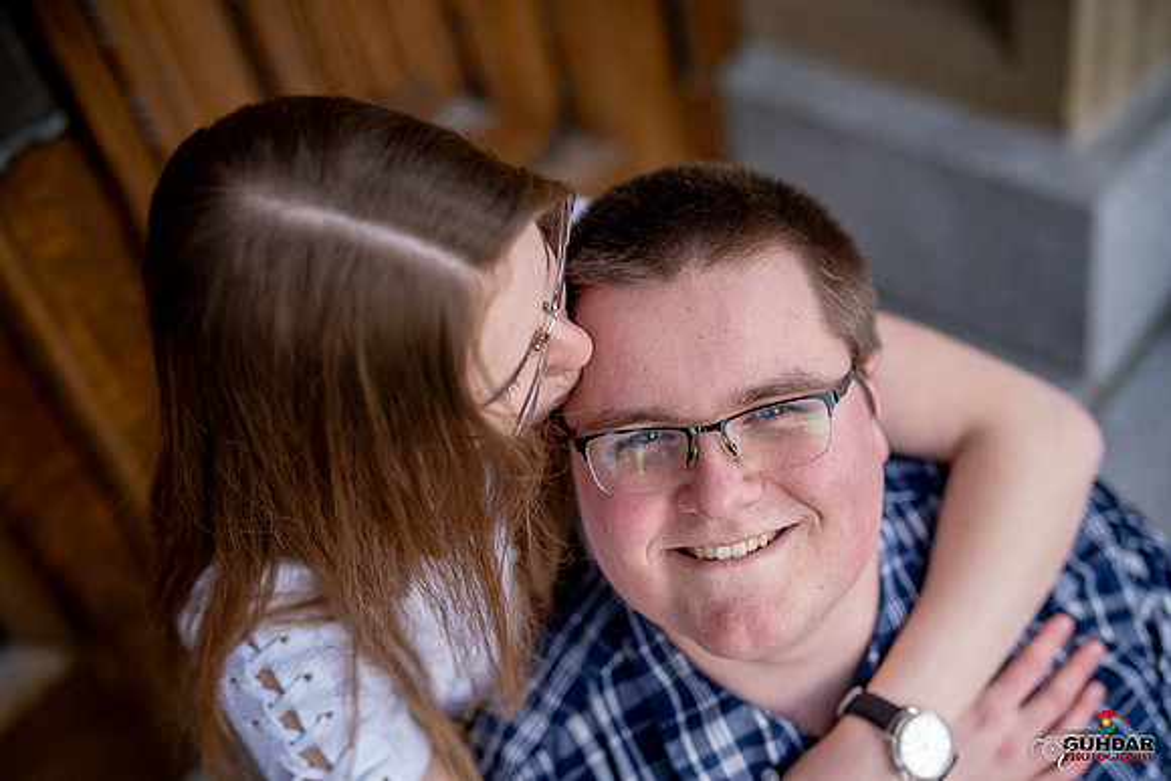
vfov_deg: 27.0
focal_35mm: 50
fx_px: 1627
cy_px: 390
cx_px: 586
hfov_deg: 39.6
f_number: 1.8
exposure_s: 1/6400
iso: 1600
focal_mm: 50
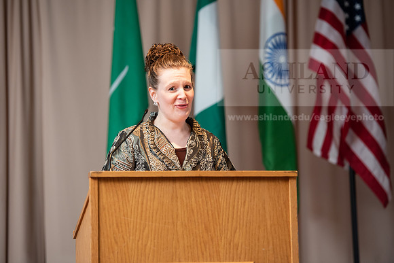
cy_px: 132
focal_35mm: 145
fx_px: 1587
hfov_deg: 14.2
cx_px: 197
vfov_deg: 9.5
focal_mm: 145
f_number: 3.5
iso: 1600
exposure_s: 1/200
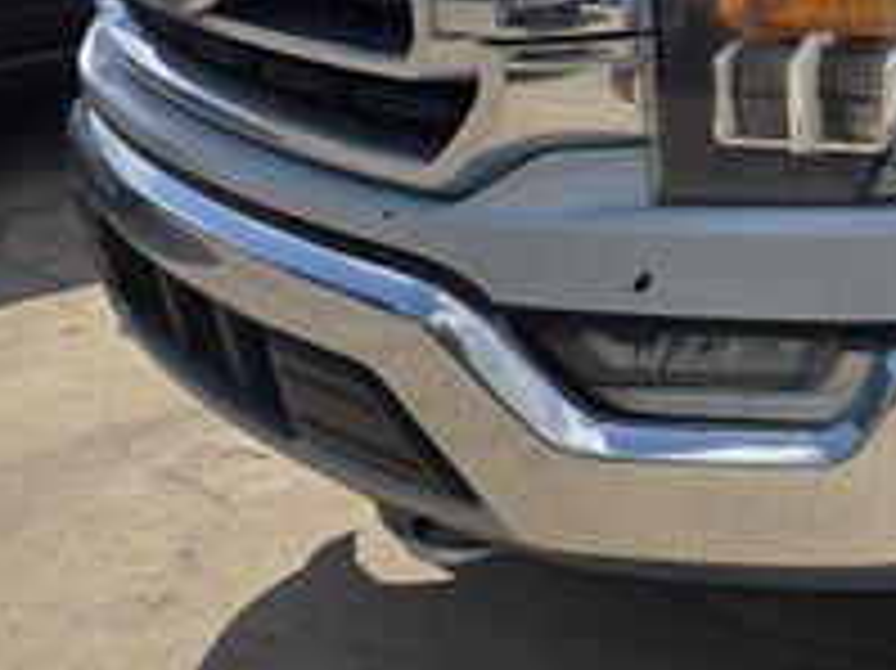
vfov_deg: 19.4
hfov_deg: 23.0
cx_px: 1211
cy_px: 27
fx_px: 1914
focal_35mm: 74
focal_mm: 6.3
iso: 12
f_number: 1.7
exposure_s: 1/1027
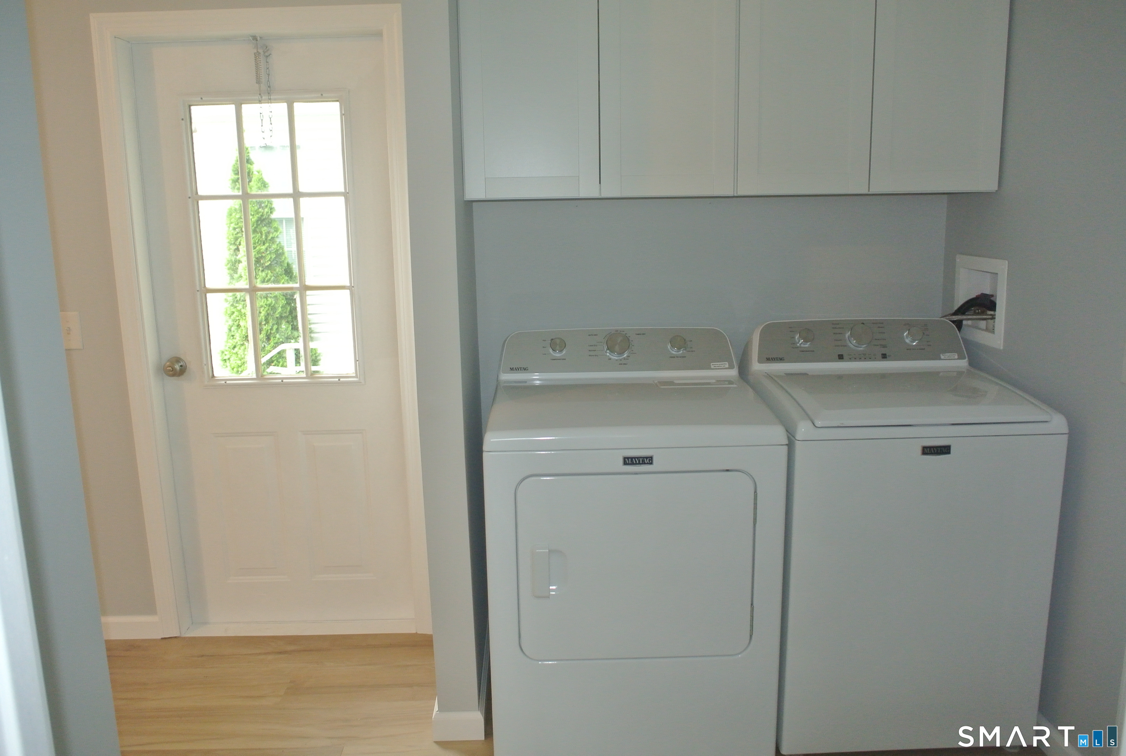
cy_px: 378
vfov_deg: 48.1
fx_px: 846
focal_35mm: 27
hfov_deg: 67.3
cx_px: 563
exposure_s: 1/60
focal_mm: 10
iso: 640
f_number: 2.8
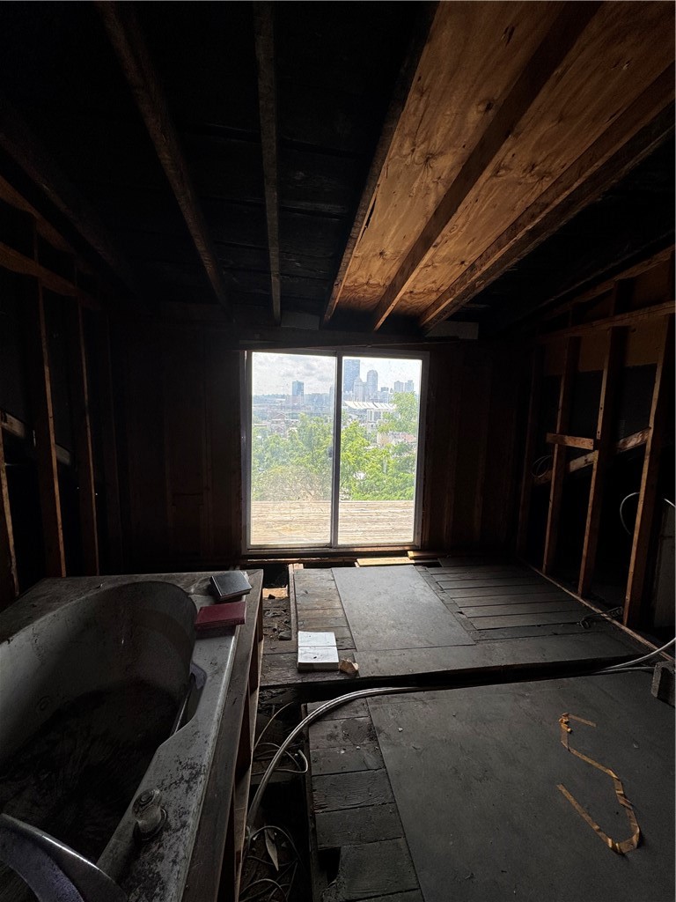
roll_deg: +0.4
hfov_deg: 85.7
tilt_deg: -8.9
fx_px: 365
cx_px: 338
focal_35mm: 14
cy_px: 451
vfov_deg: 102.1
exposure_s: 1/445
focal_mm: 2.22
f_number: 2.2
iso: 40
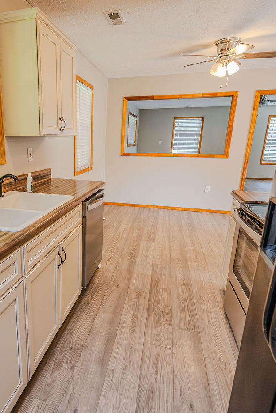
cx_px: 73
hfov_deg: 52.9
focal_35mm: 23
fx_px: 265
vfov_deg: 76.0
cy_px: 218
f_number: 4
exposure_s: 1/200
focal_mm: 14
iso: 4000
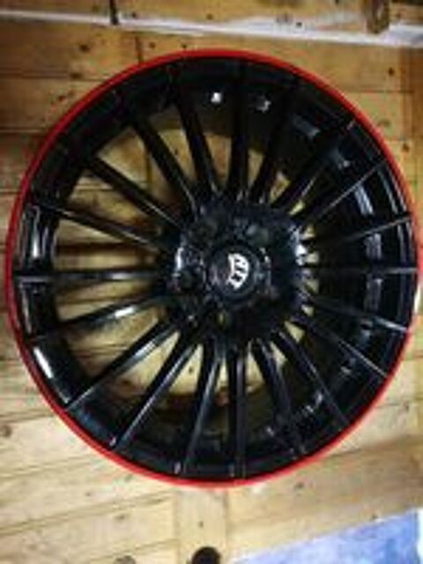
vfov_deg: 65.3
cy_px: 282
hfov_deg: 51.4
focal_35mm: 27
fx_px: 440
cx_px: 212
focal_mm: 4.5
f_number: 2.2
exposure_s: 1/16.7
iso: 1250
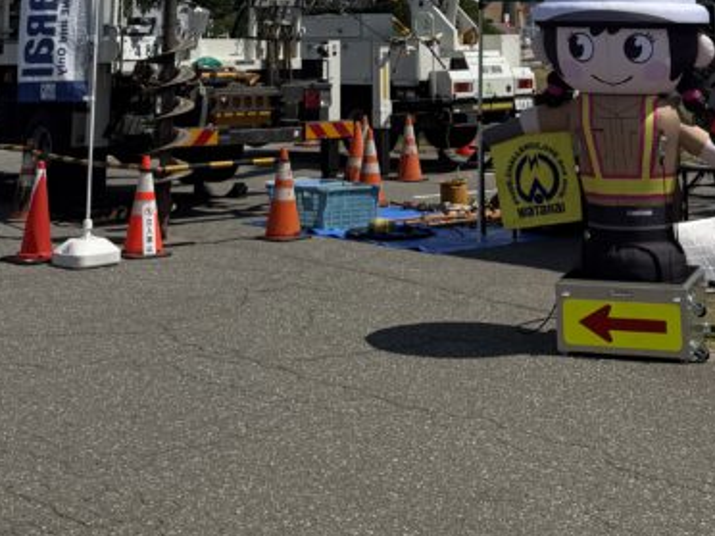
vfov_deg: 19.0
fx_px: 1363
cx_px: 388
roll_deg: +0.8
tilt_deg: +15.3
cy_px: -311
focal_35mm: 66
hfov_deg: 29.4
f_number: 1.78
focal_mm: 6.76
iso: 80
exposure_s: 1/10309
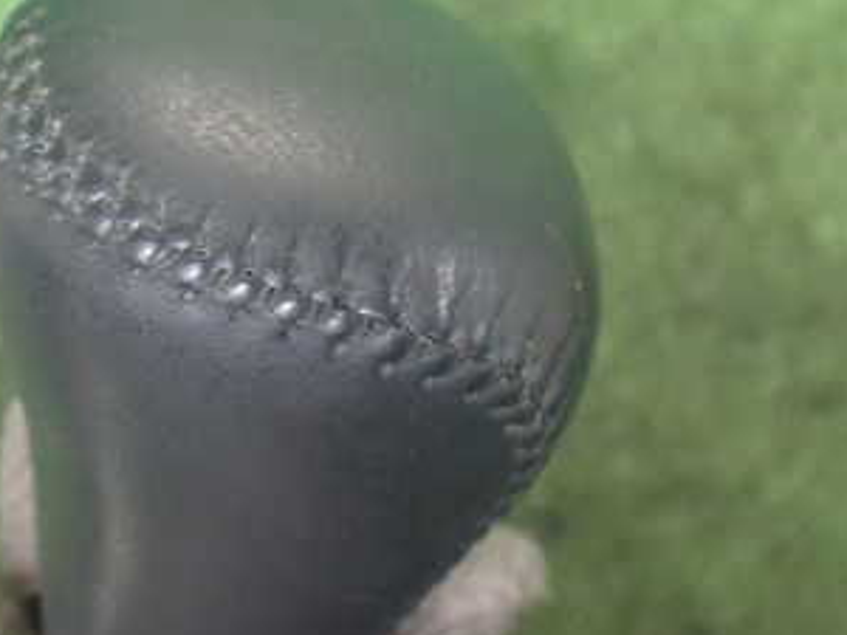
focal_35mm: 60
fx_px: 1468
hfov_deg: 31.8
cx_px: 263
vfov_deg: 24.0
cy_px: 113
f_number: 2.3
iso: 800
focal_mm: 5.4
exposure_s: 1/80
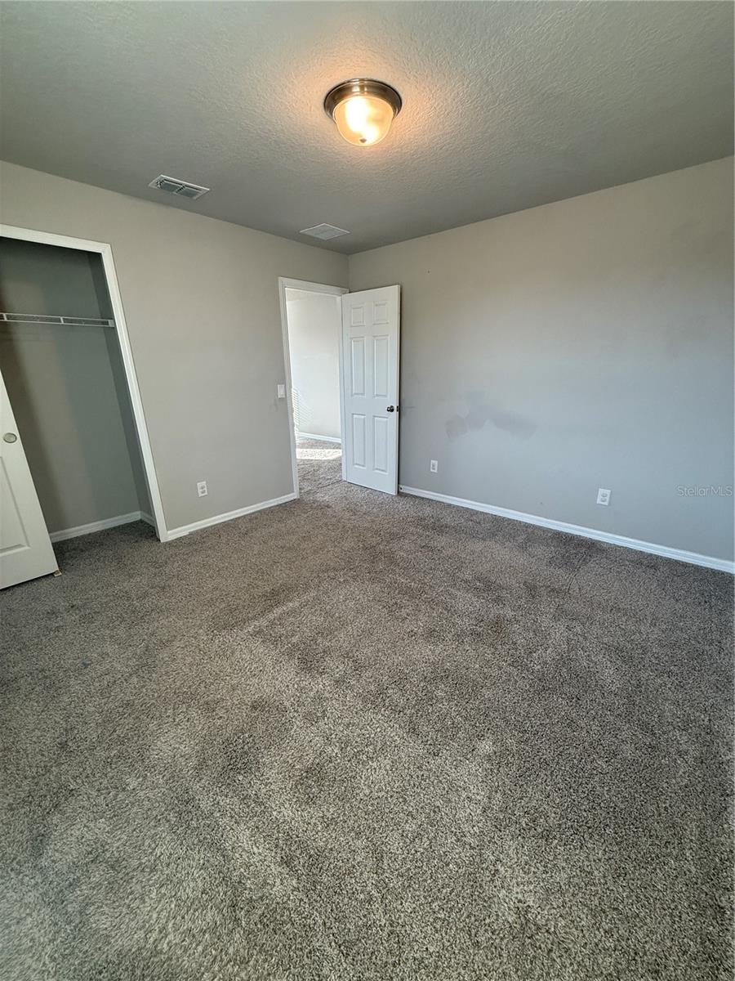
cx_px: 368
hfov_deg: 85.7
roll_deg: +1.8
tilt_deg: -16.7
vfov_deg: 102.1
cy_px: 490
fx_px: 396
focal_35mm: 14
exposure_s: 1/120
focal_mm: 2.22
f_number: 2.2
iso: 200
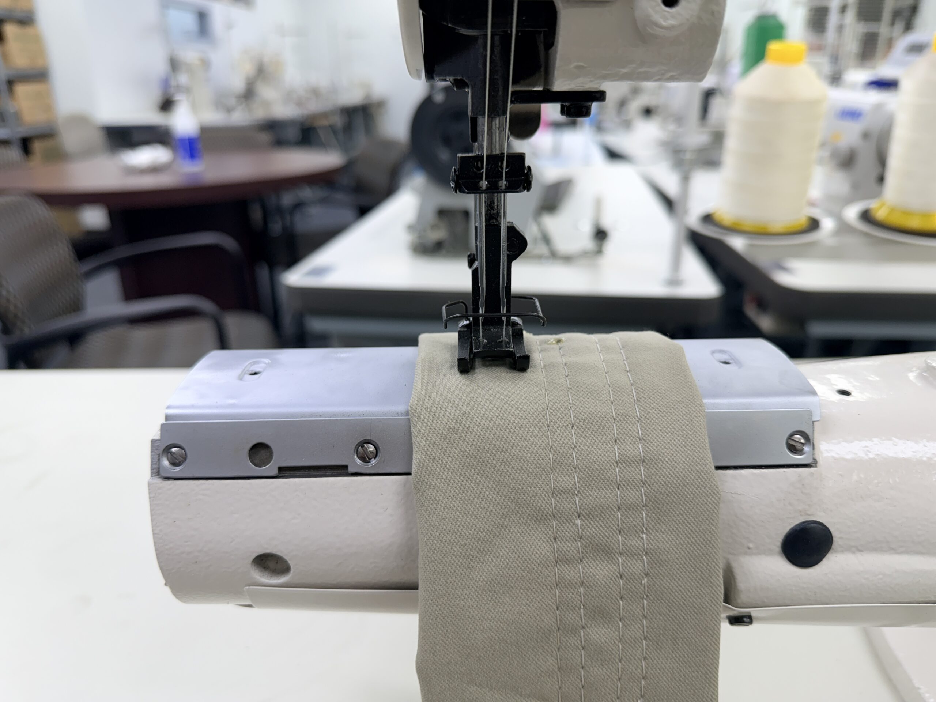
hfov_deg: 71.6
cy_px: 351
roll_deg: +1.7
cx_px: 468
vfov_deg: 56.8
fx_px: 649
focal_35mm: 24
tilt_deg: -21.5
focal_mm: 6.76
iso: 64
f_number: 1.78
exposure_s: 1/120
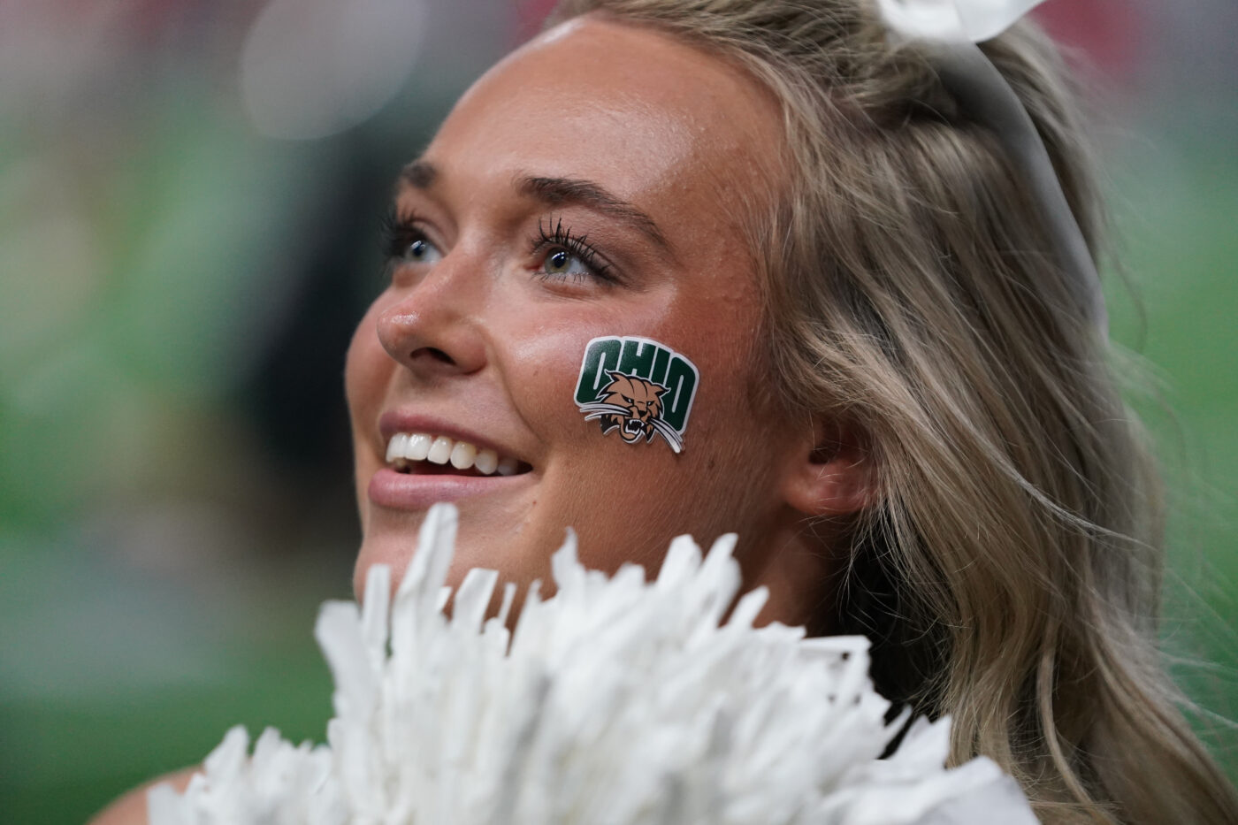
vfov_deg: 6.9
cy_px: 412
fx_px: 6808
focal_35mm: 198
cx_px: 619
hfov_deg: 10.4
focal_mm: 198
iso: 4000
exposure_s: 1/1250
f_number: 2.8
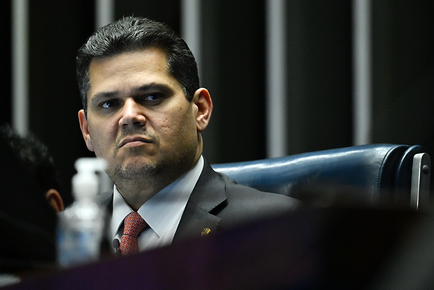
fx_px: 4871
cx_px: 217
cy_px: 145
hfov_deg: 5.1
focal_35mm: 404
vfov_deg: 3.4
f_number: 4.5
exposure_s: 1/320
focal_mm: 400
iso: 8000
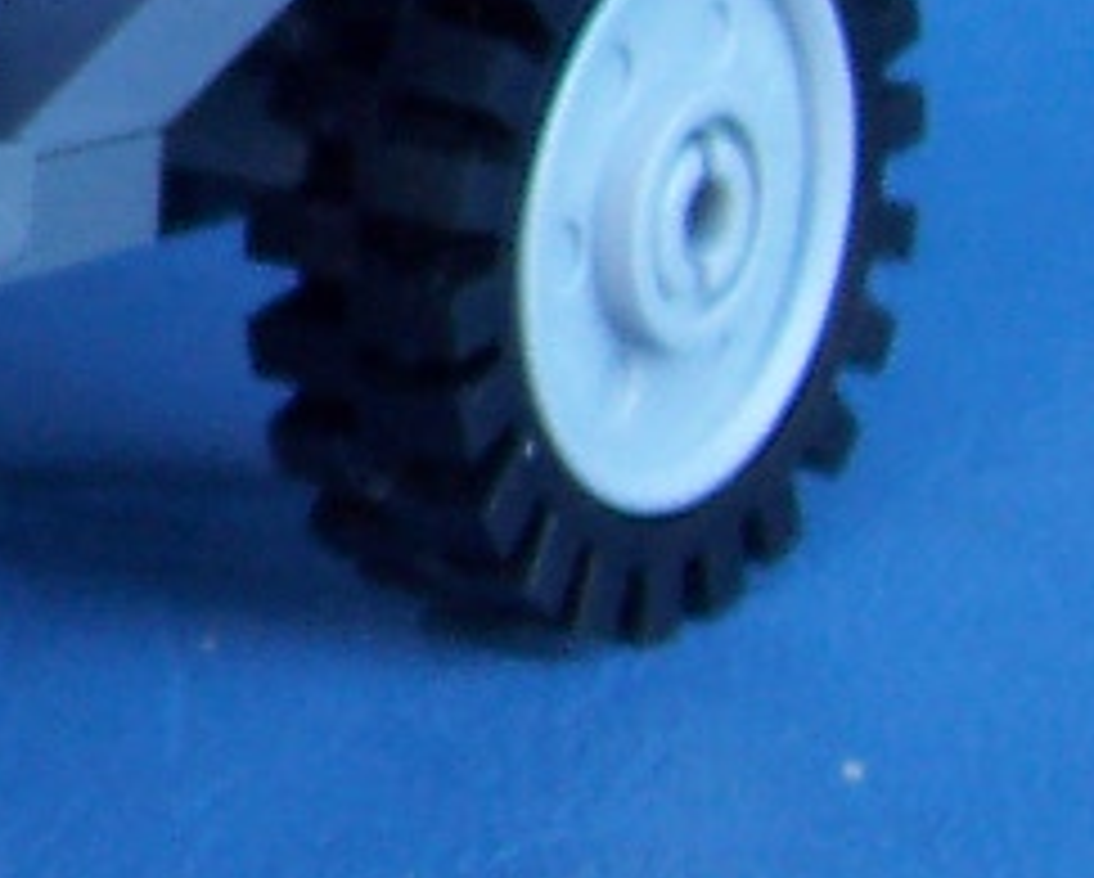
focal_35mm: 178
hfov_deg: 10.1
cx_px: -1026
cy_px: -302
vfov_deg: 8.6
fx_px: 5770
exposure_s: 1/45
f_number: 2.8
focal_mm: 5.6
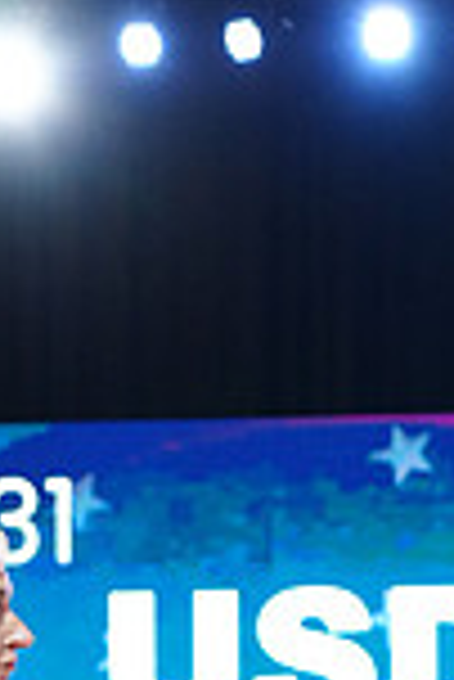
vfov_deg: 7.6
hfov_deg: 5.3
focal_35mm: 261
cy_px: 1220
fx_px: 4926
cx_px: 447
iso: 2000
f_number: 4
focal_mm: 68
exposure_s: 1/250
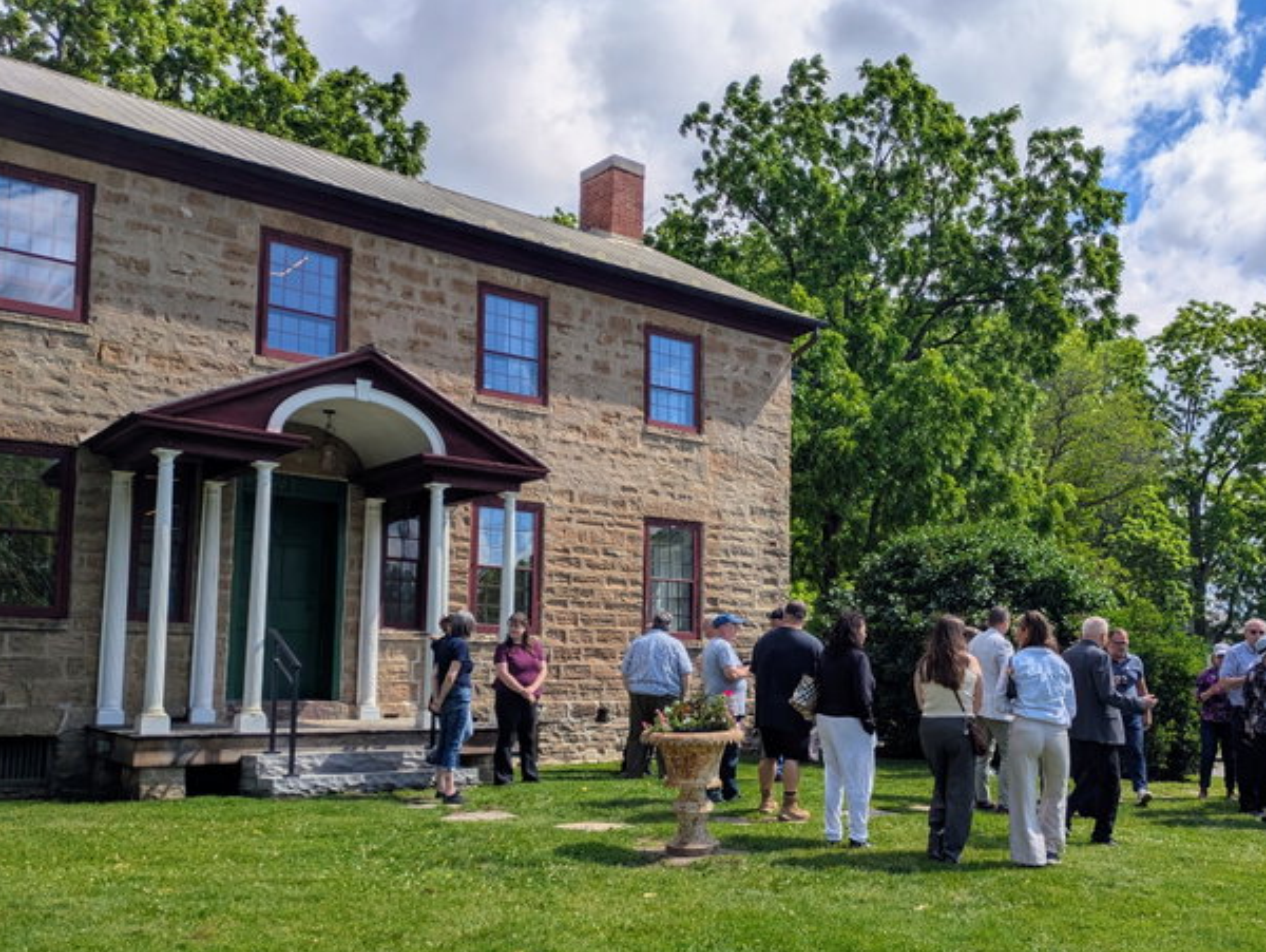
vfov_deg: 44.0
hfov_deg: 56.1
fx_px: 1171
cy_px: 573
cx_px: 791
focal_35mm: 32
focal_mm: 5.43
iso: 48
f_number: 1.89
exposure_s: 1/3953
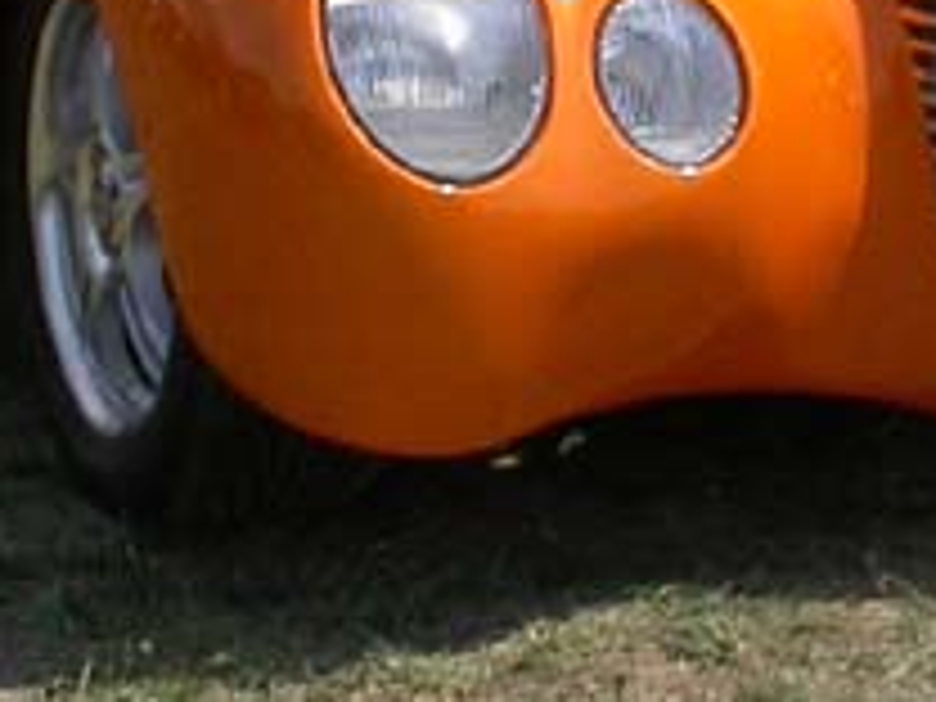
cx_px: 594
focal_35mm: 187
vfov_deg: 7.8
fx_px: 5056
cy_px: -284
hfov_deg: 10.6
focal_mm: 7.85
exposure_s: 1/315
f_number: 7.5
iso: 100
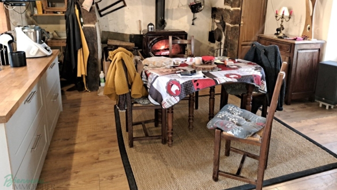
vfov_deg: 42.4
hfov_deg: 69.9
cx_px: 171
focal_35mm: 27
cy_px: 66
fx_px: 241
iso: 640
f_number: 1.8
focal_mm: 5.23
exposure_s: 1/25
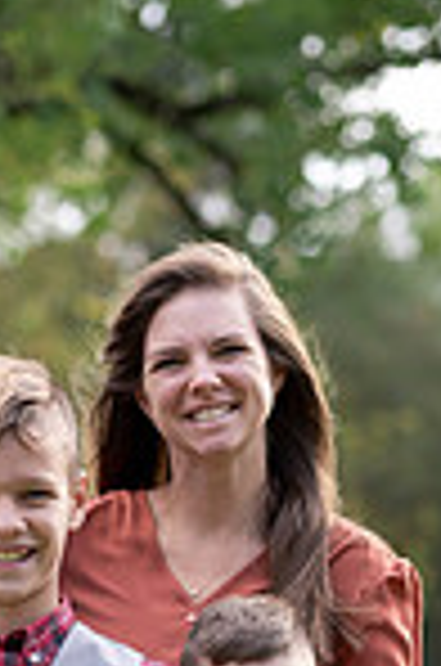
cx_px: -18
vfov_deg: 7.8
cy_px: 936
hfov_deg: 5.3
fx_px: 4781
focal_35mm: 259
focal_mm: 85
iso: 320
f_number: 2.8
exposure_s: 1/800
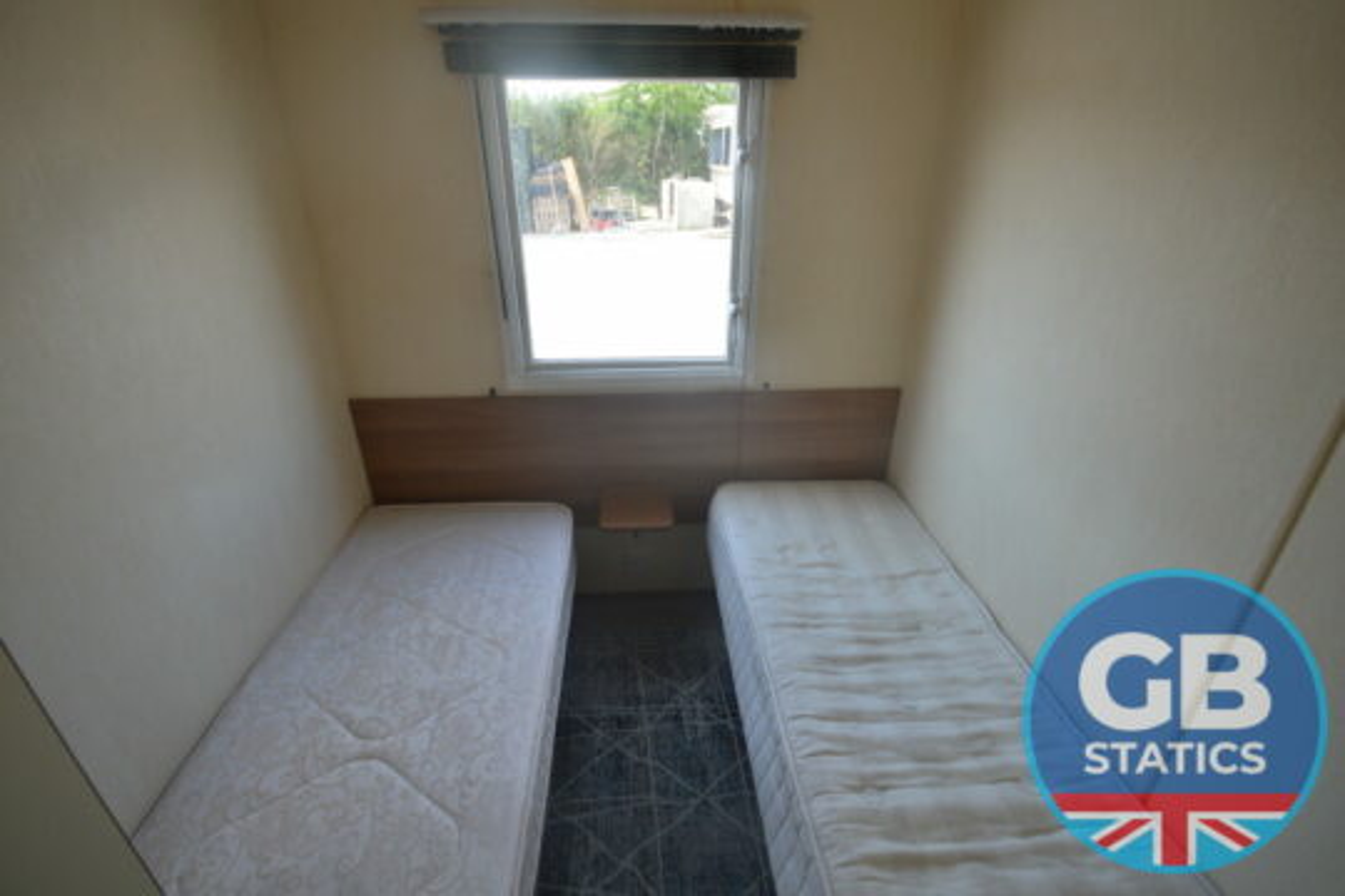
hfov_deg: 100.4
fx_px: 560
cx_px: 672
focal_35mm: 15
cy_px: 448
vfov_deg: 77.3
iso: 320
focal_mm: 10
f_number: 5.6
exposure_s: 1/125
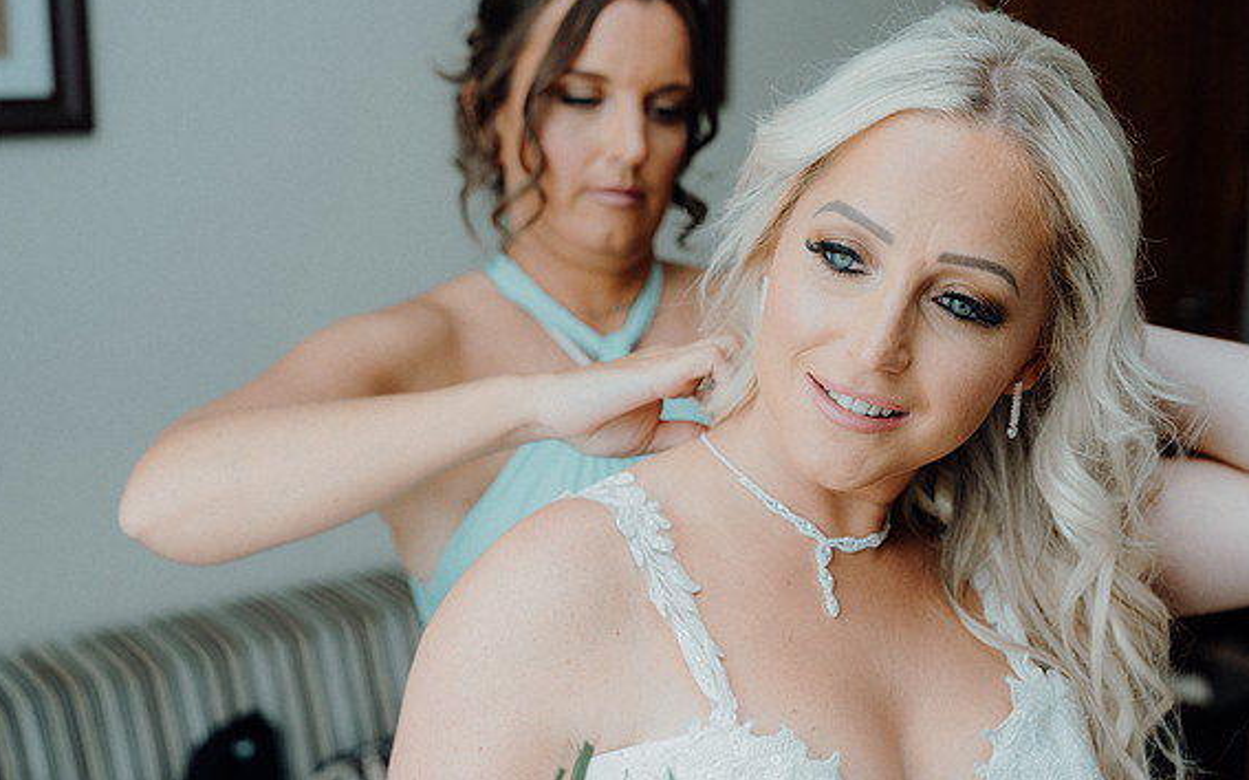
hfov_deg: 41.1
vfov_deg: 26.3
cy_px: 380
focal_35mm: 49
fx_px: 1667
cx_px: 626
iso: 200
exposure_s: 1/160
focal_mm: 47
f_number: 3.5
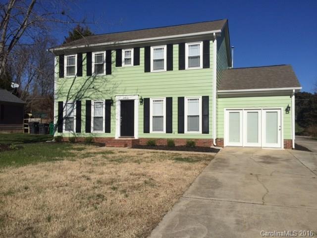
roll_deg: -0.7
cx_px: 158
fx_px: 266
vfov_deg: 48.2
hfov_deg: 61.7
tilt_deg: -0.1
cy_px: 119
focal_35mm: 29
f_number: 2.2
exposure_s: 1/6623
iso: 32
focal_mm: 4.15
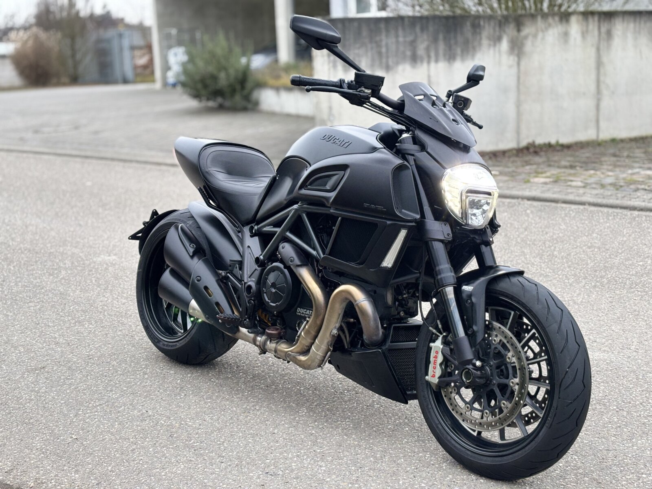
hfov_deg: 36.8
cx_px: 326
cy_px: 244
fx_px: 979
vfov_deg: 28.0
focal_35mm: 52
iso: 160
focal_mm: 5.96
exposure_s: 1/56
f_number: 1.6
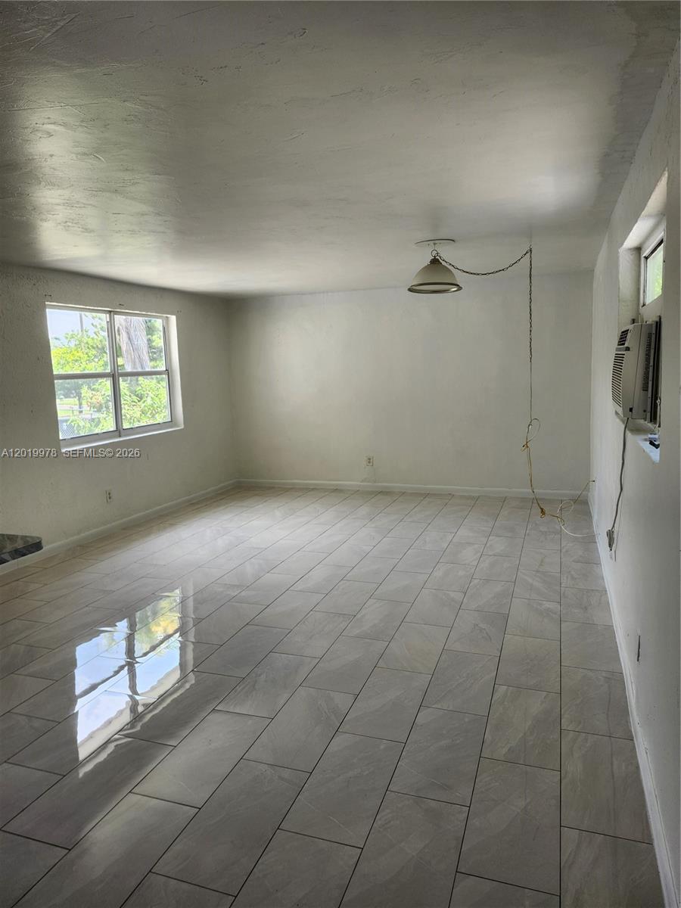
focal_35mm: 23
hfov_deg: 58.9
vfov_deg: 73.9
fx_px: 603
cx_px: 340
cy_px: 454
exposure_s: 1/180
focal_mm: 5.54
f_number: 1.8
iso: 64
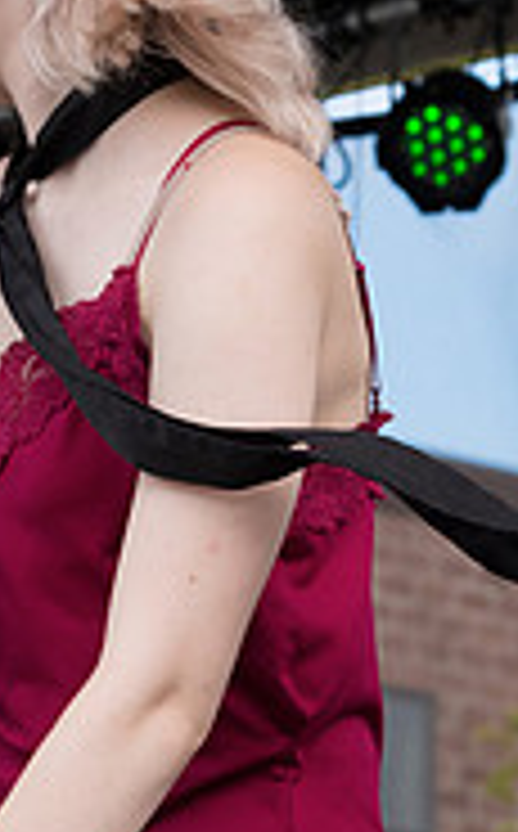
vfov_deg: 8.7
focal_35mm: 240
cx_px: -45
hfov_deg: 5.4
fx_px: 5442
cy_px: 254
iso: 1400
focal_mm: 75
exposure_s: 1/2000
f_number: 6.3
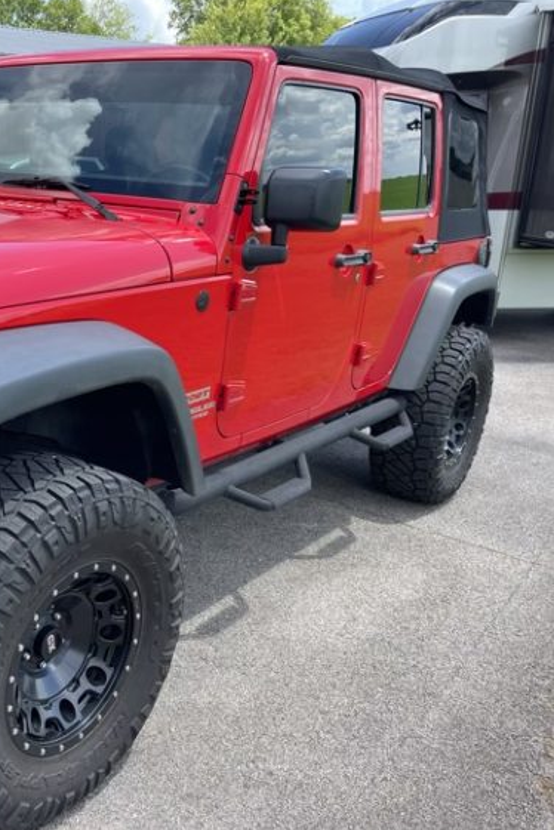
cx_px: 34
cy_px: 419
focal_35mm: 37
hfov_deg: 33.6
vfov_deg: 51.9
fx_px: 854
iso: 32
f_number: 1.6
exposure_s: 1/796
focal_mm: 5.1
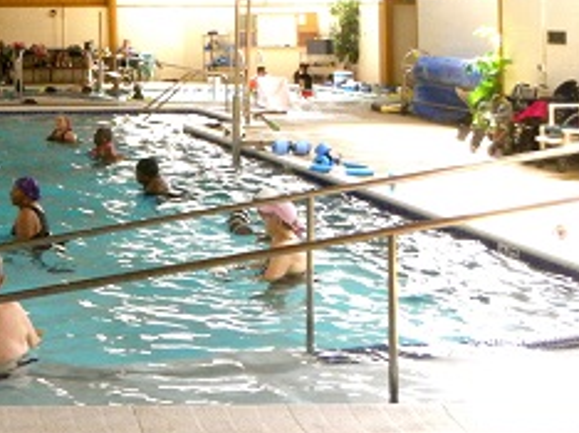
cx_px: -101
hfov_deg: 22.9
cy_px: -32
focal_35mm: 79
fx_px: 1320
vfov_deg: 18.0
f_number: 8
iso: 359
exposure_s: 1/57
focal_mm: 5.9
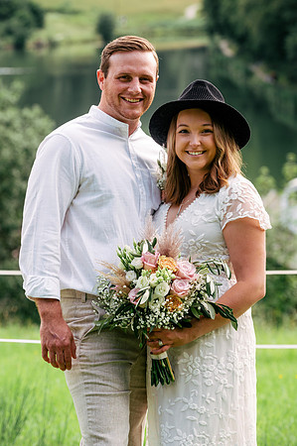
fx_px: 2108
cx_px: 148
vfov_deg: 12.1
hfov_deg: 8.1
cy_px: 223
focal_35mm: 170
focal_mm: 170
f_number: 8
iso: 500
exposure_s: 1/250
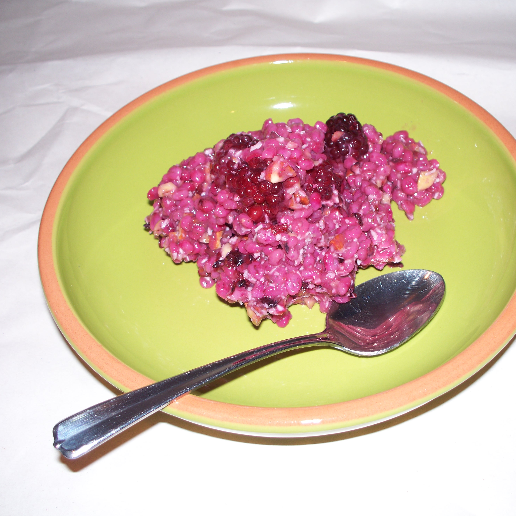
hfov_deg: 39.0
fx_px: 725
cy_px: 260
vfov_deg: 39.2
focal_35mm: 43
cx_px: 308
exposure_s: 1/60
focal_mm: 7.54
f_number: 2.8
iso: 64
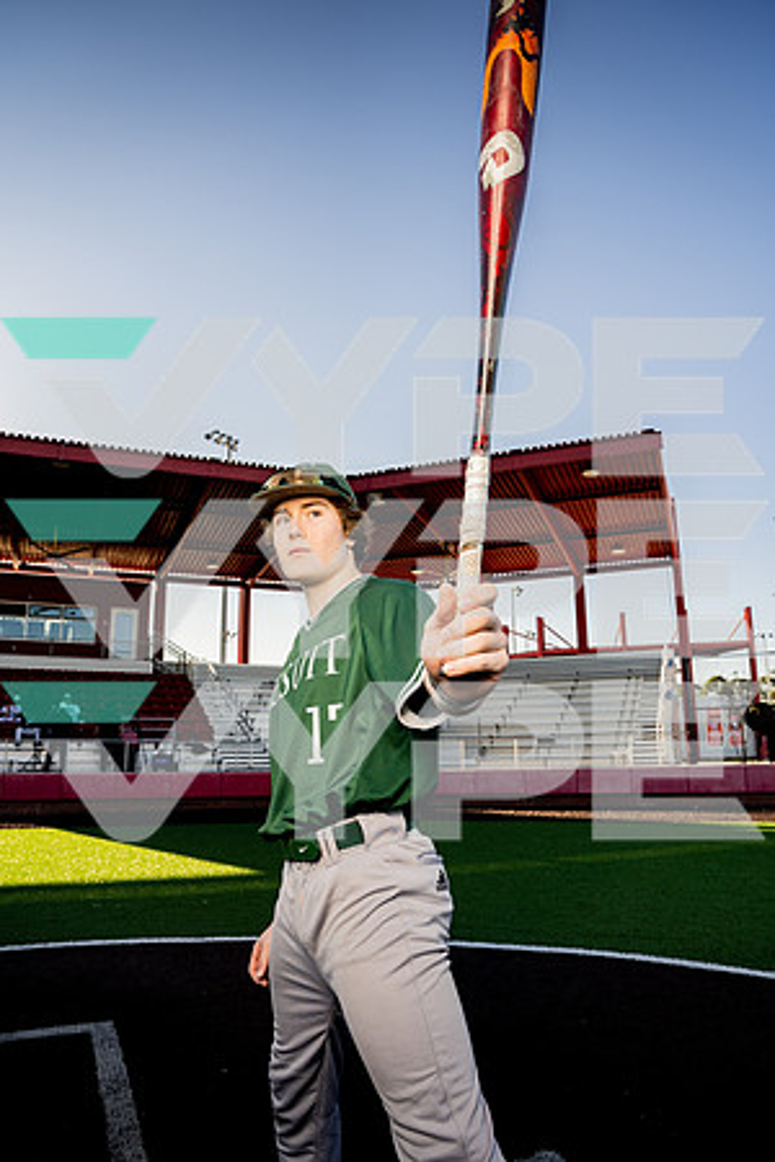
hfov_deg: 53.1
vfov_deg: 73.7
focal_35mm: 24
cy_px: 581
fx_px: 775
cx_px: 388
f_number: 6.3
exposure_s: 1/250
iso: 125
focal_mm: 24
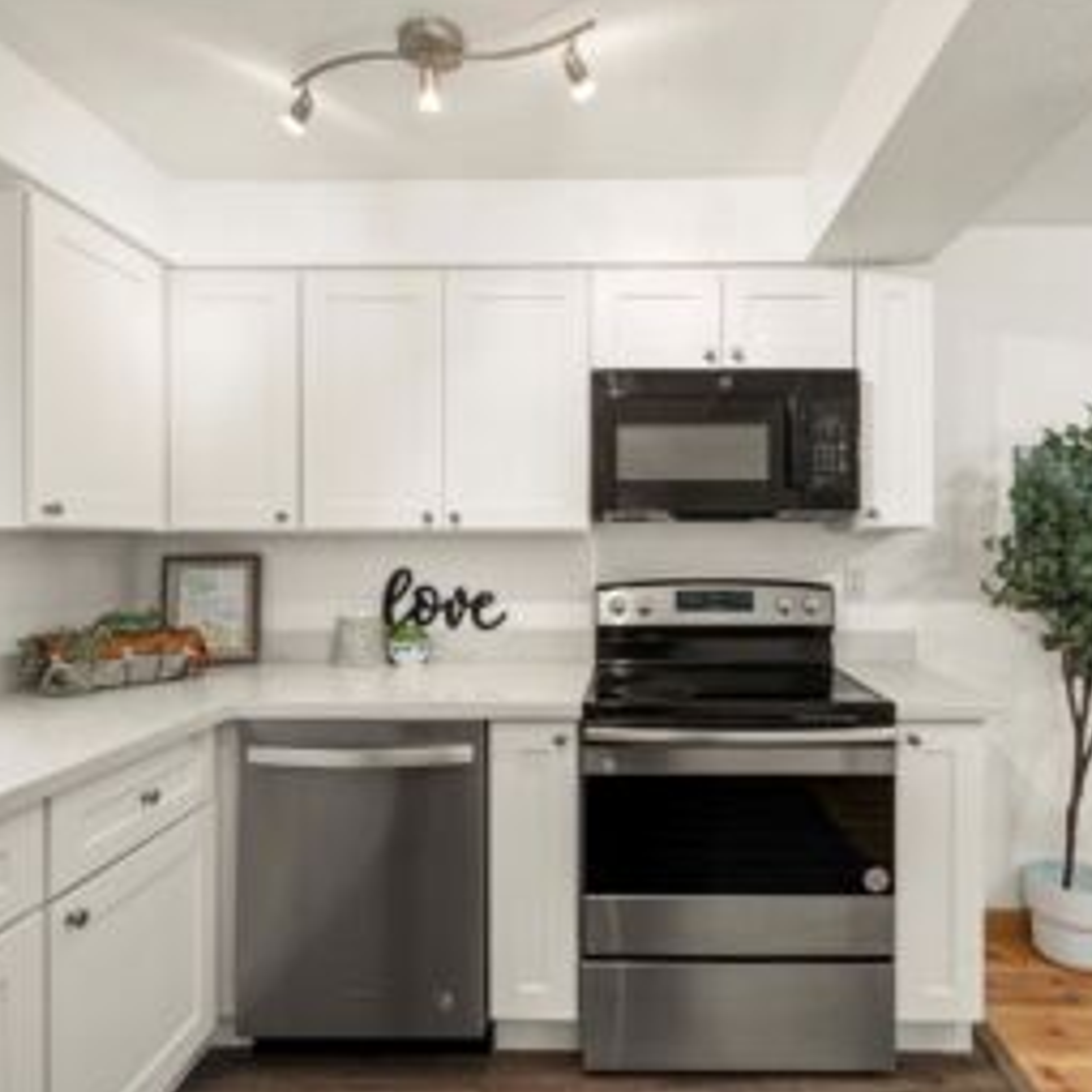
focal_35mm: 20
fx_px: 714
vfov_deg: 74.8
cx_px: 634
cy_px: 546
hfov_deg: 74.3
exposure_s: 1/60
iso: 500
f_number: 8
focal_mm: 15
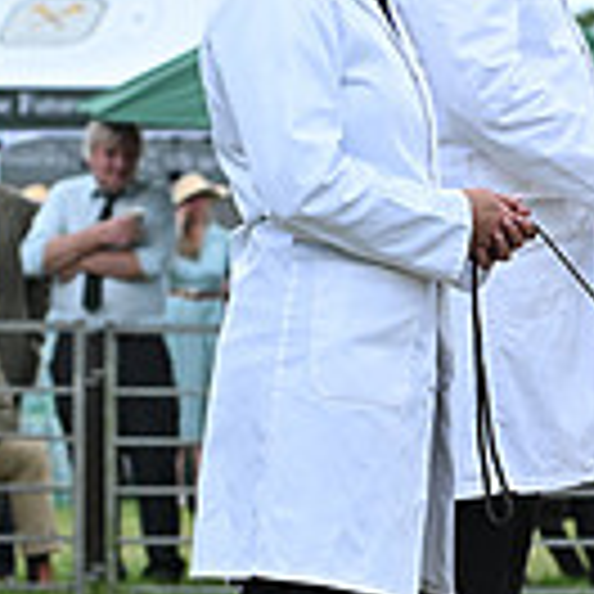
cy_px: 218
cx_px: 1274
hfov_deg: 5.1
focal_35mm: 336
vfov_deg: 5.2
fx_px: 6523
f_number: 4.5
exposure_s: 1/1250
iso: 450
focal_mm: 90
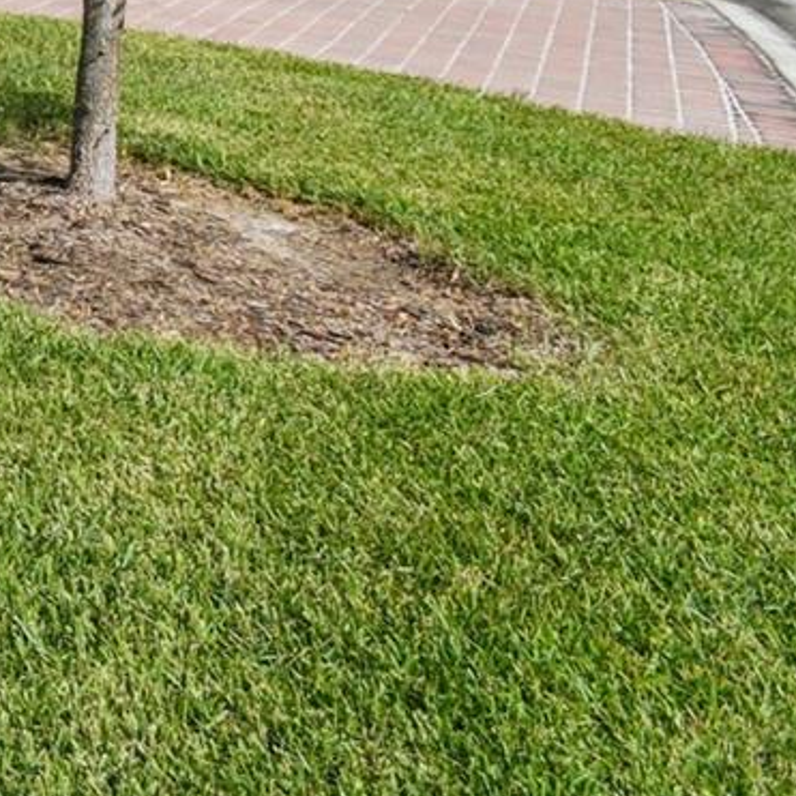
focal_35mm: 55
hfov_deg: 18.7
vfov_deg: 26.2
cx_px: -817
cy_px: -257
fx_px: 1431
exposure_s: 1/400
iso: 100
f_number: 7.1
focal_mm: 10
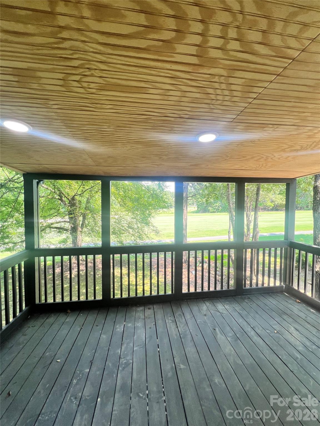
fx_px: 160
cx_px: 160
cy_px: 213
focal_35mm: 13
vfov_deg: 106.2
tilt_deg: -2.0
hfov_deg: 89.9
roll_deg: -0.6
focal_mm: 1.57
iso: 50
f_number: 1.8
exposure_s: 1/99
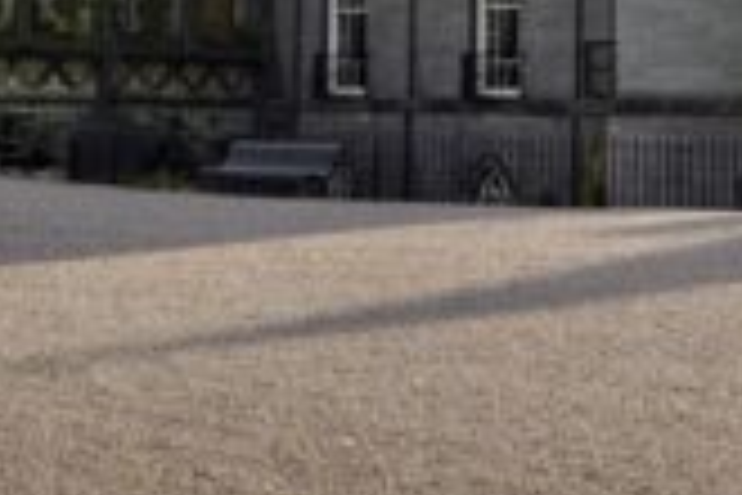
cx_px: 477
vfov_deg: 11.0
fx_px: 2391
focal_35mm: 116
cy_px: -421
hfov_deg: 17.6
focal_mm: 20
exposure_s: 1/640
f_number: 6.3
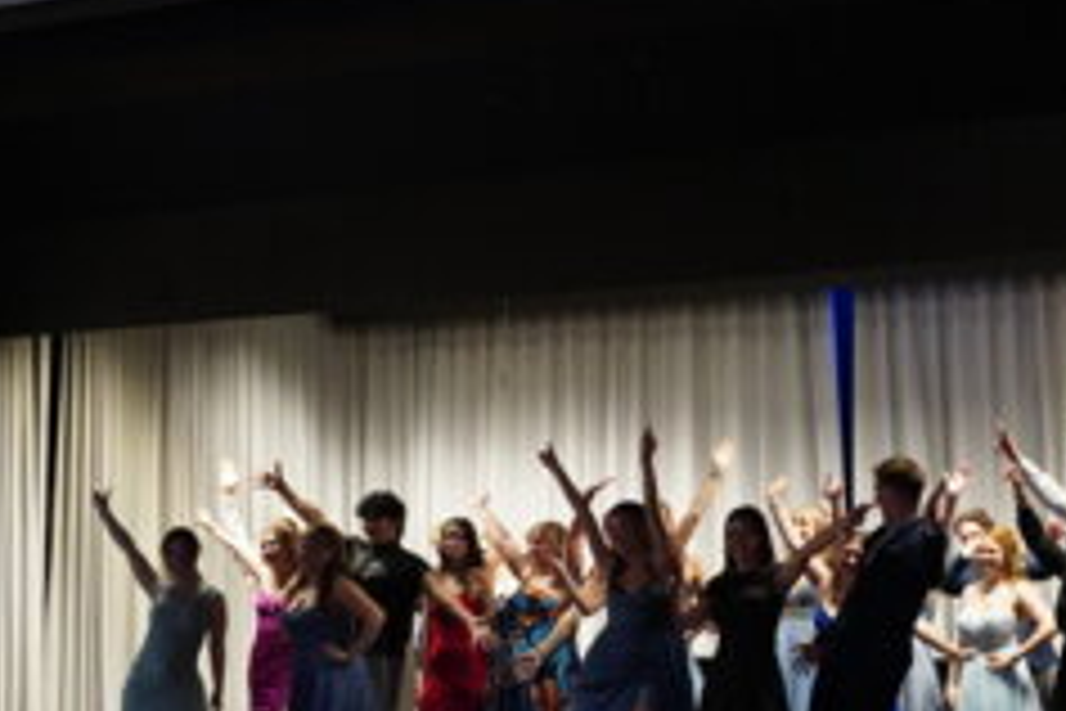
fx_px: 2398
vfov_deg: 16.8
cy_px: 497
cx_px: 594
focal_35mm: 81
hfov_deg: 25.0
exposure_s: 1/100
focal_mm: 32
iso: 6400
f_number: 4.5
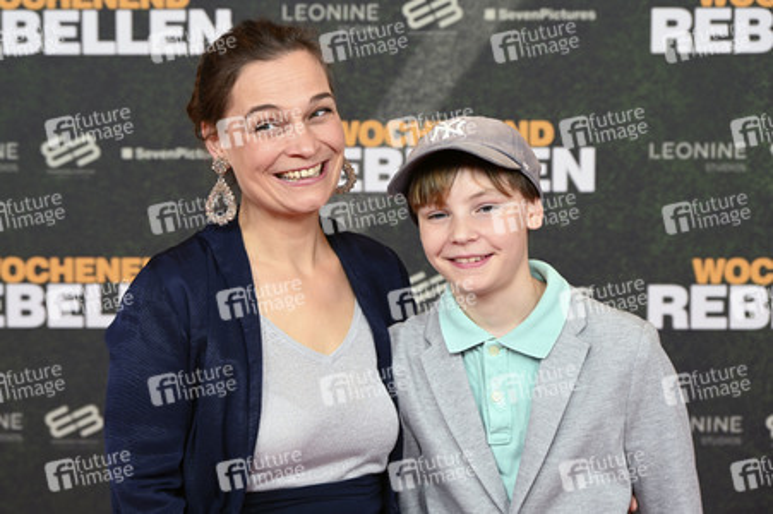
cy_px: 257
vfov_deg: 16.4
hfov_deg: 24.5
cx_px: 386
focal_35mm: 83
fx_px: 1781
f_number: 6.3
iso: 1000
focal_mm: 83
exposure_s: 1/200
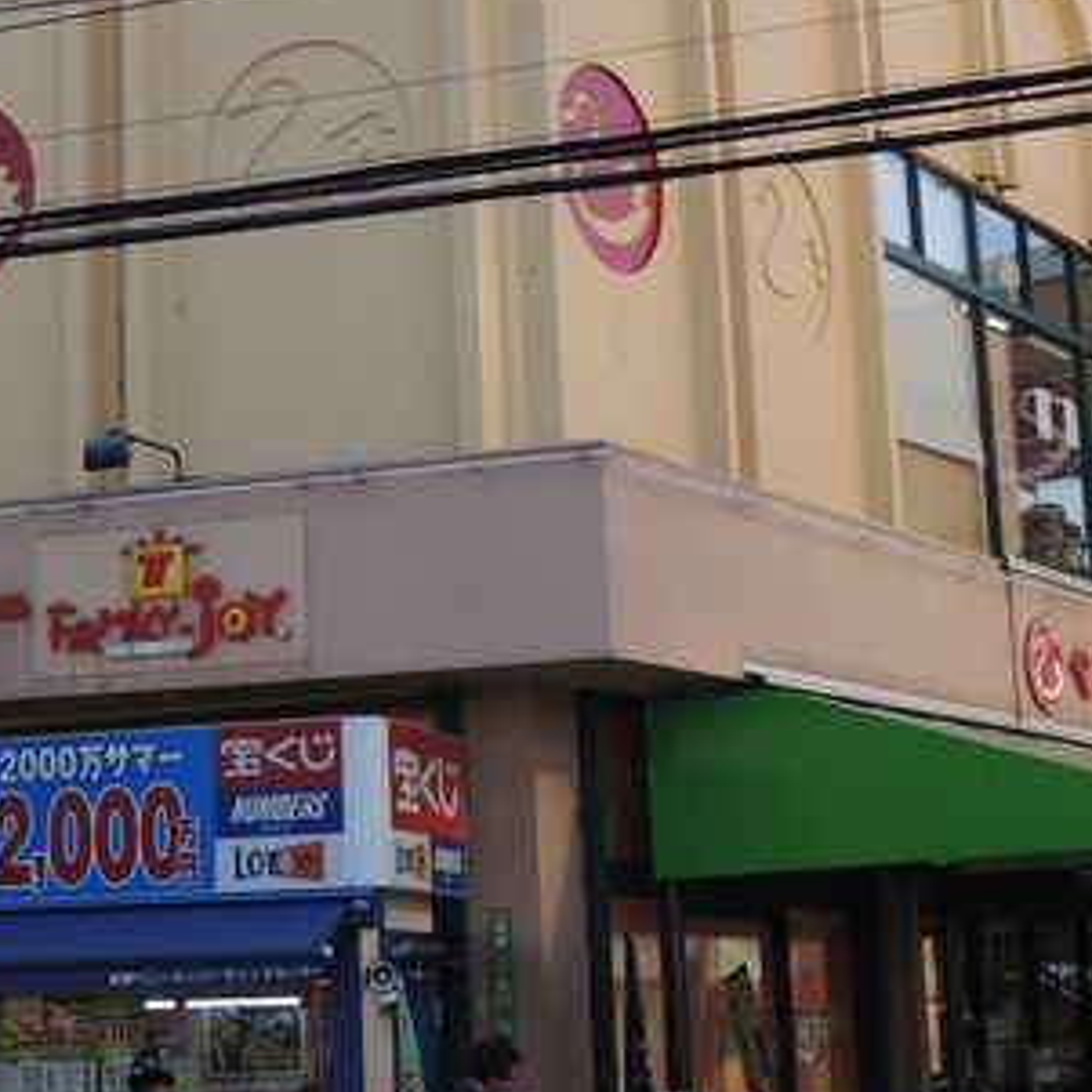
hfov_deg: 20.0
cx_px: 268
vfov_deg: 20.1
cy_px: 395
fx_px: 3069
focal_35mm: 86
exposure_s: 1/400
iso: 100
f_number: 3.5
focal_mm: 8.1
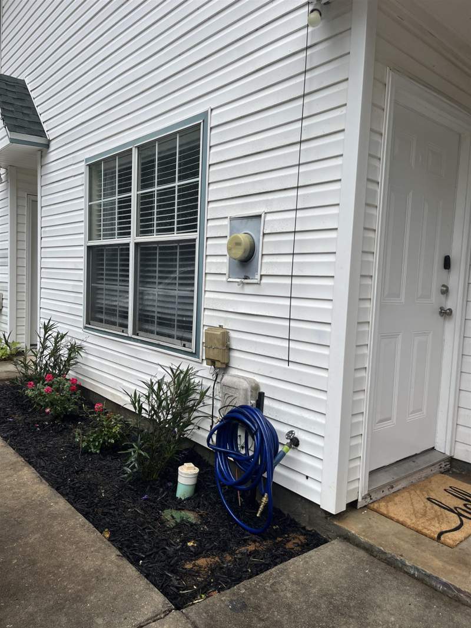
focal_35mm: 26
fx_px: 472
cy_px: 314
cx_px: 236
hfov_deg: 53.1
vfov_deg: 67.3
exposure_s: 1/898
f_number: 1.6
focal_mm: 5.1
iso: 50
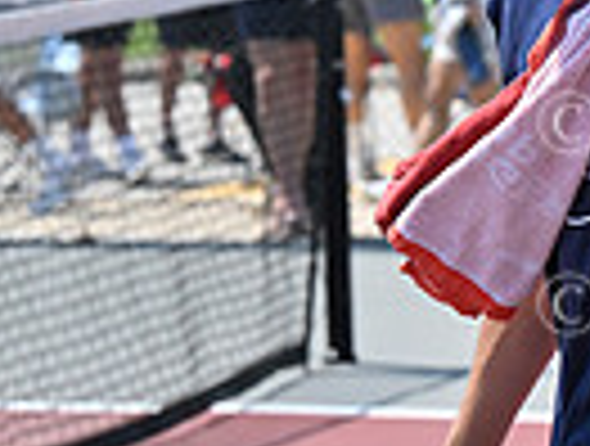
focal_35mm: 297
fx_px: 5076
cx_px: 1189
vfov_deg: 5.0
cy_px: 214
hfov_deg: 6.5
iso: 400
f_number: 4.5
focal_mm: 70
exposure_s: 1/3200
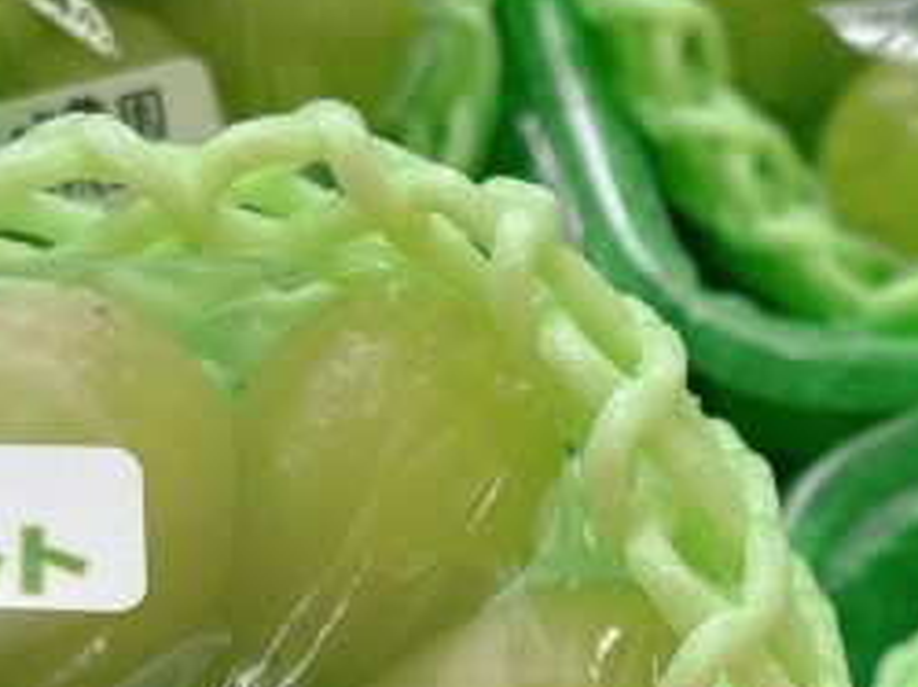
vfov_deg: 14.7
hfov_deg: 19.4
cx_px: 789
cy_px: 507
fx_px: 2649
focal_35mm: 100
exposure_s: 1/120
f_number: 1.6
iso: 64
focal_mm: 5.96
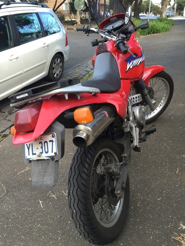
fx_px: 207
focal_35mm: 29
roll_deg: +0.1
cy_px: 123
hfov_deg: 48.2
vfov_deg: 61.7
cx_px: 92
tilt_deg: -24.2
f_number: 2.2
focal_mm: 4.15
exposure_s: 1/50
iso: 40
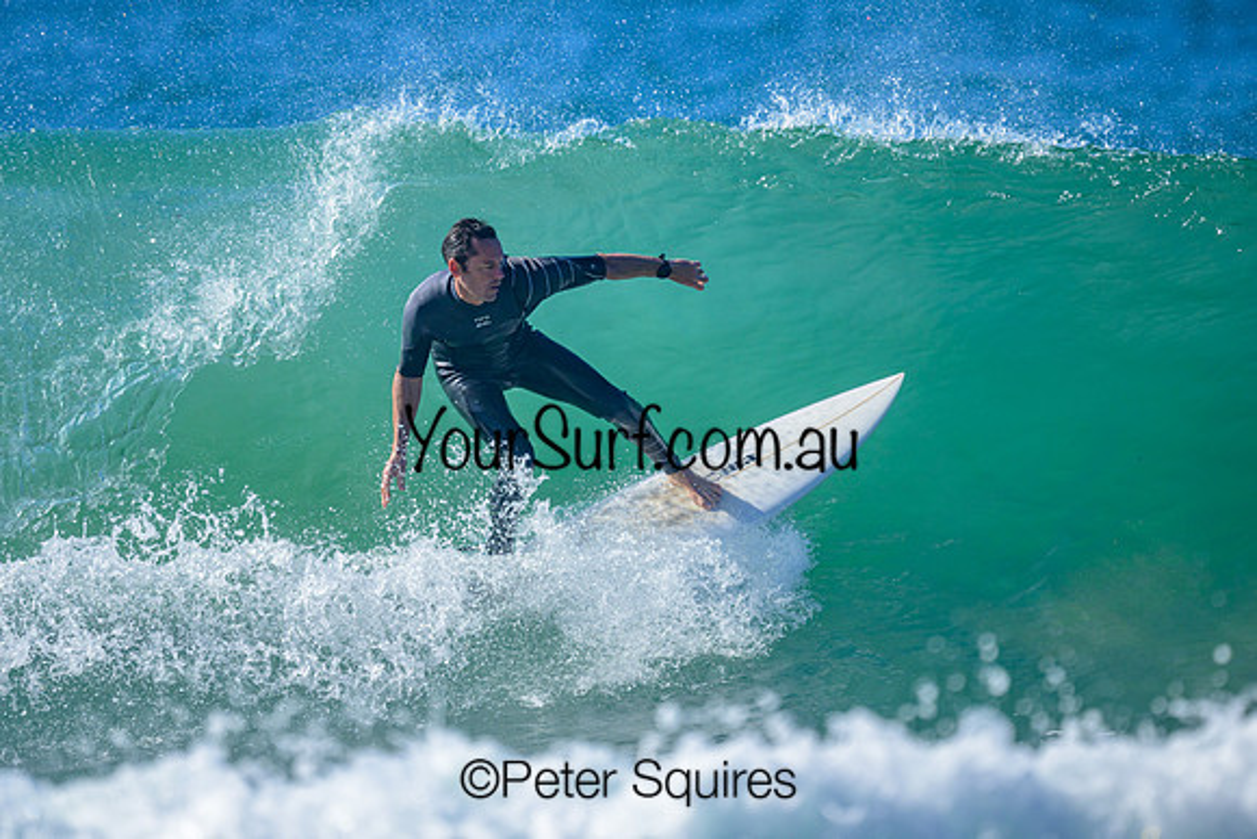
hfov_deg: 2.1
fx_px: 34936
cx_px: 521
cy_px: 314
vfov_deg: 1.4
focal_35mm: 1000
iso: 400
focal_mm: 800
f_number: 6.3
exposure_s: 1/2000
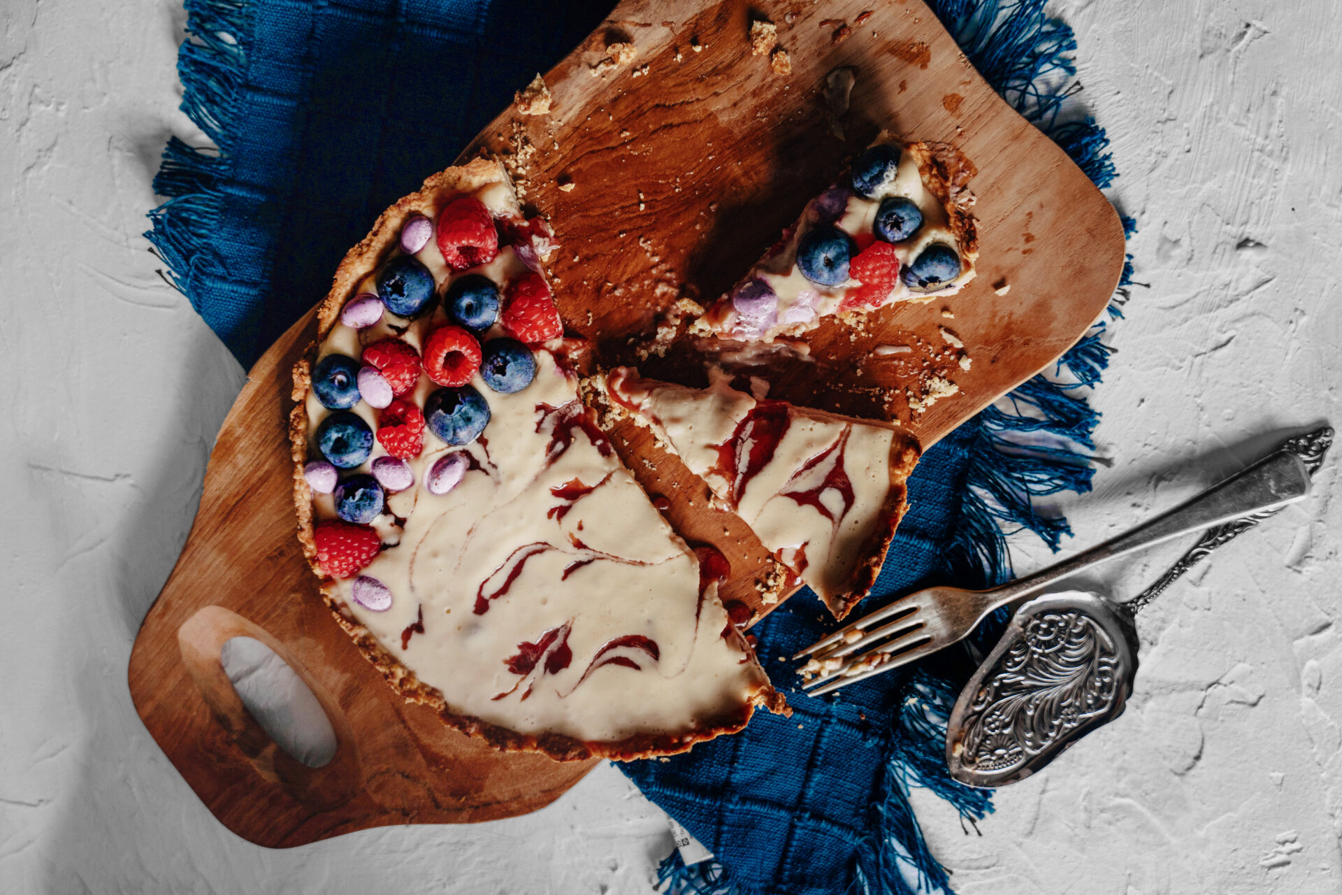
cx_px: 671
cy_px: 448
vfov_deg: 35.3
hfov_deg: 51.0
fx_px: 1405
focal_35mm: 38
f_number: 2.8
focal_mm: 37.7
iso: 320
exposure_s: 1/160
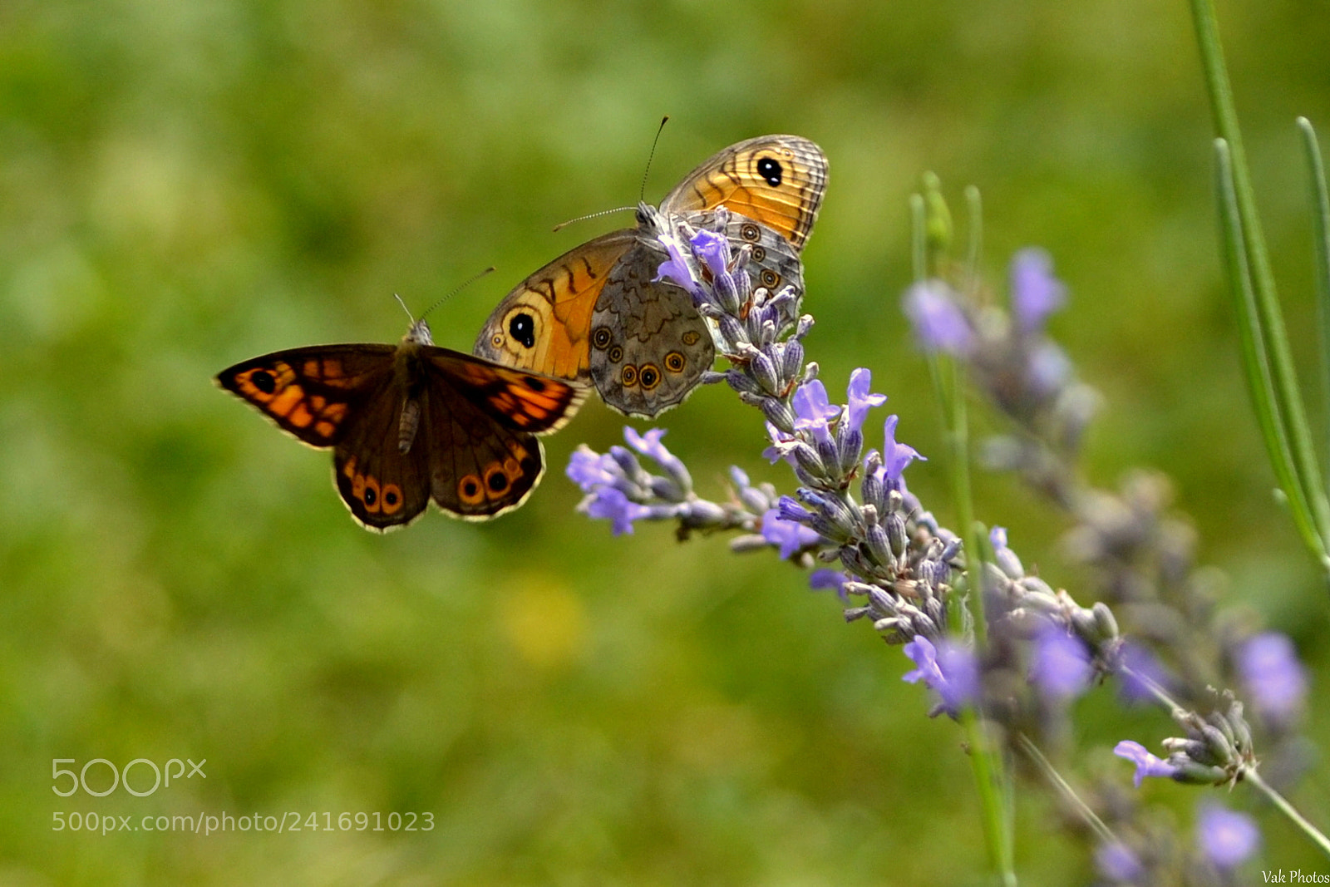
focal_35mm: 174
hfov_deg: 11.8
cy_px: 444
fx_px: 6428
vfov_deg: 7.9
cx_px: 665
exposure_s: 1/1000
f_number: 4.8
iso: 400
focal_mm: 116
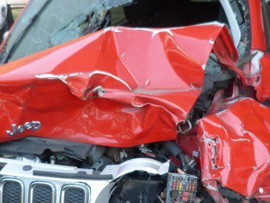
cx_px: 127
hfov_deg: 33.2
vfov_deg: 25.0
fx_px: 453
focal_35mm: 58
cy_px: 148
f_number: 2.8
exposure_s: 1/80
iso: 80
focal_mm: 4.5
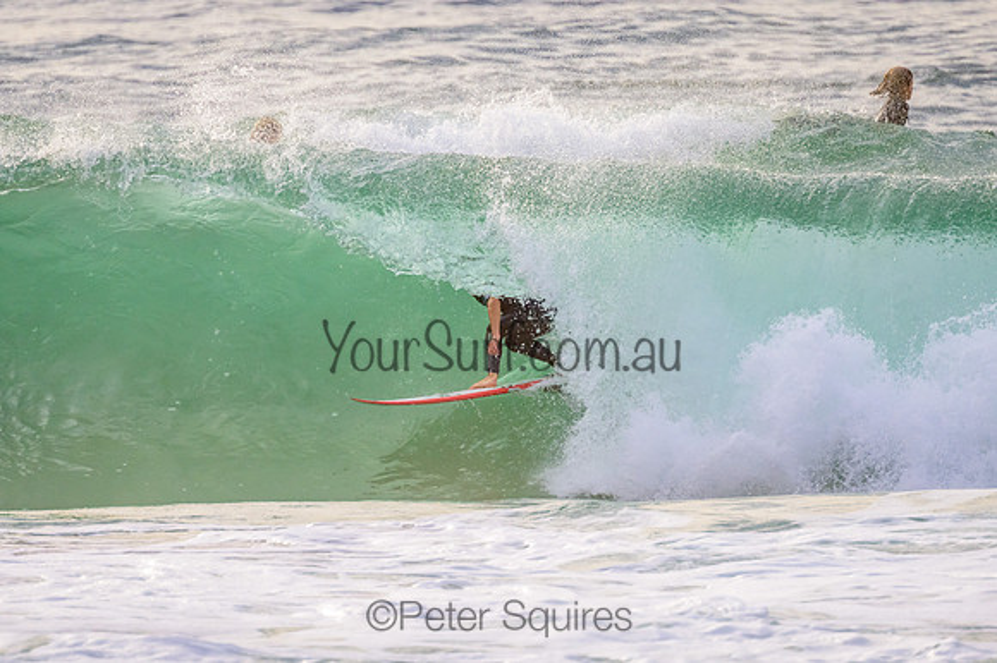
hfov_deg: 3.4
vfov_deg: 2.3
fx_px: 16607
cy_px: 332
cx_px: 498
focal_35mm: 600
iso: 560
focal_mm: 400
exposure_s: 1/2500
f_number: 5.6
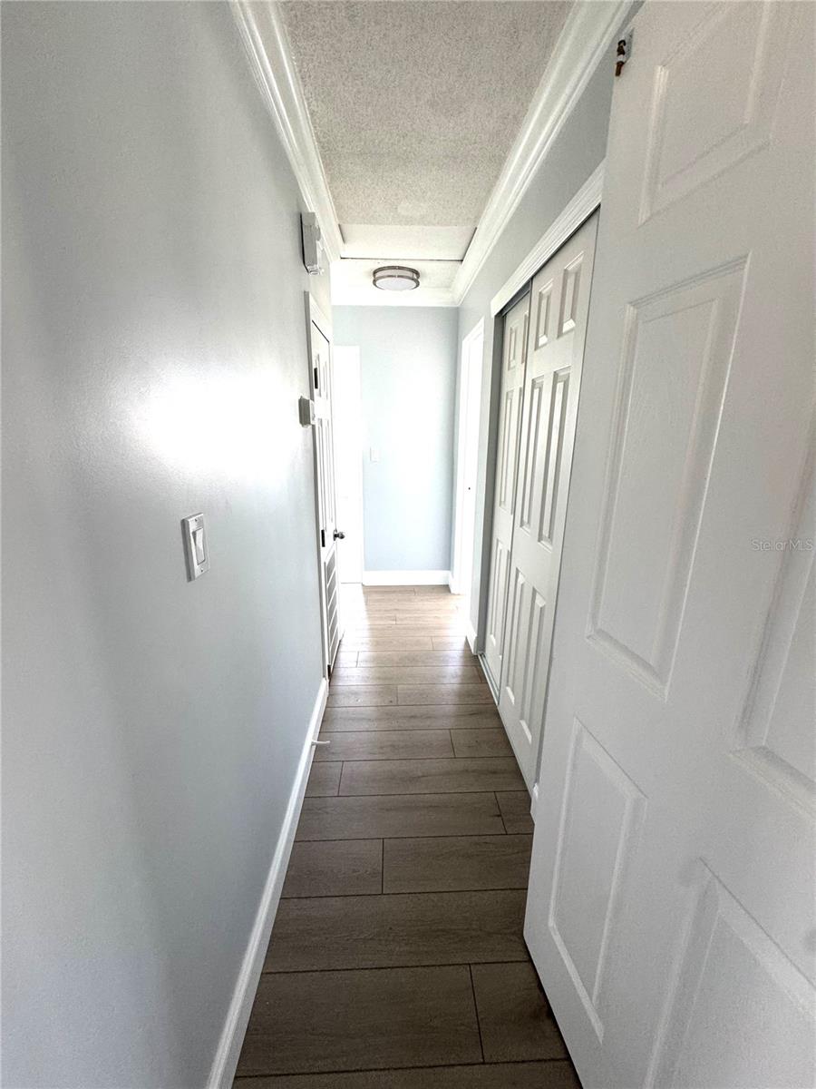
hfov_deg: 85.7
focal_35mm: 14
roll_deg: +0.0
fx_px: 440
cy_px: 544
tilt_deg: -14.2
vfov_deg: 102.1
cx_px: 408
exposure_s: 1/99
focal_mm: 2.22
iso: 200
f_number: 2.2
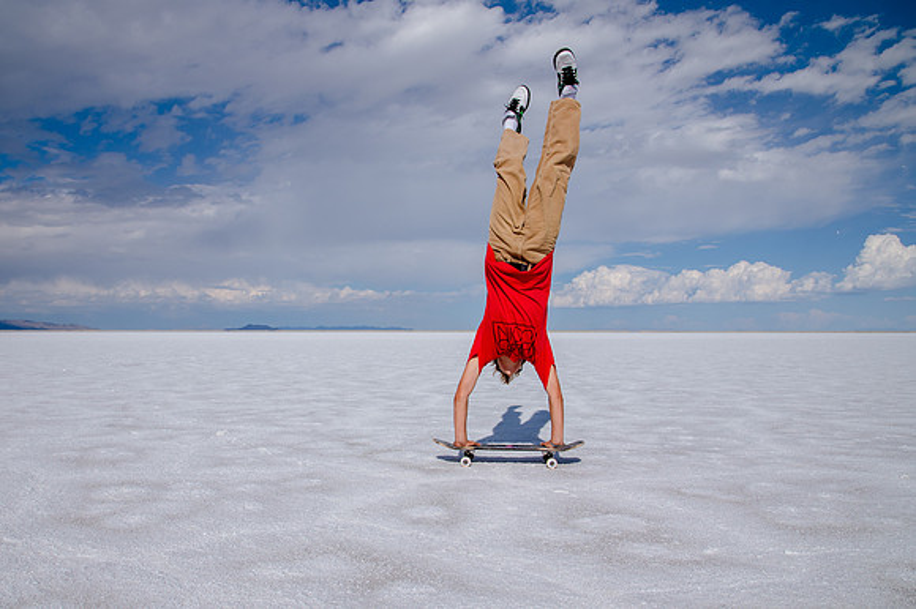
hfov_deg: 64.5
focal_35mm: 28
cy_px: 349
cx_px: 403
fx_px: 723
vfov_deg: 45.6
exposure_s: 1/1250
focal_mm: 24
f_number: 10
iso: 250
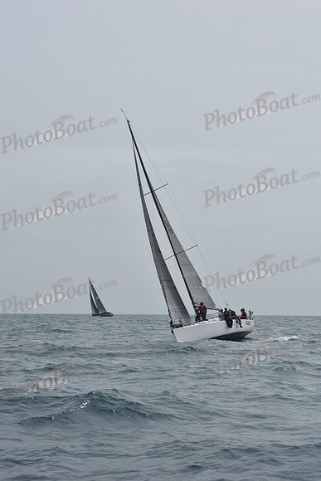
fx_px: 1149
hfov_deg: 15.9
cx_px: 160
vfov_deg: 23.6
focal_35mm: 86
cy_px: 240
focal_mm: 86
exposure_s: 1/800
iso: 250
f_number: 13
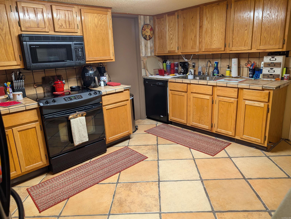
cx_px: 146
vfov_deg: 56.9
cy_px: 110
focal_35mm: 24
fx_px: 202
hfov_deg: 71.5
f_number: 1.68
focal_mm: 6.9
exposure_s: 1/40
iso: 118
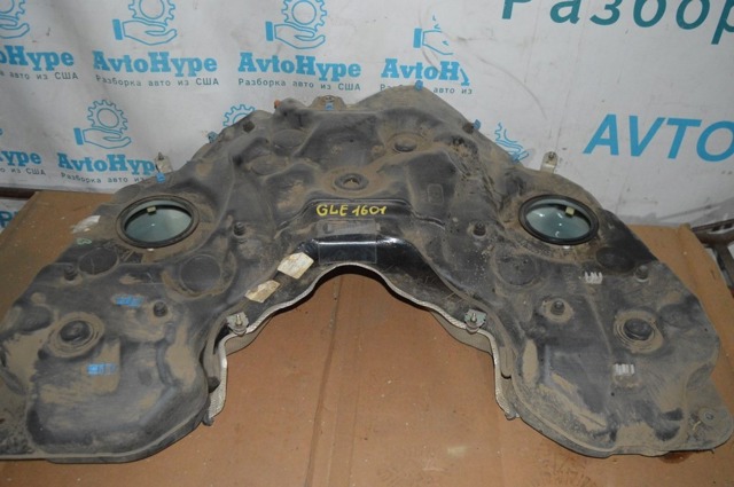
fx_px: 672
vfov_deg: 39.9
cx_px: 367
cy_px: 244
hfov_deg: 57.3
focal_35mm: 33
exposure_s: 1/60
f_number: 3.8
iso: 3200
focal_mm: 22
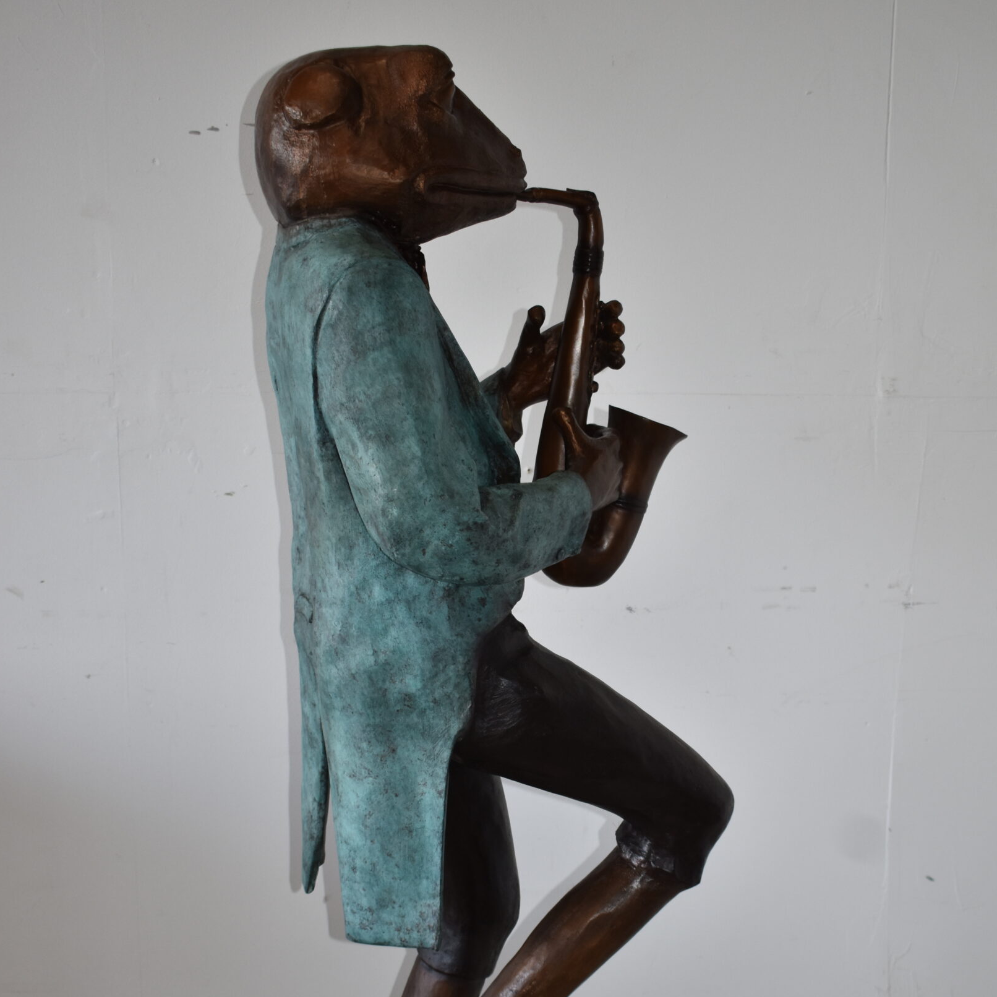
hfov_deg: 31.3
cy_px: 737
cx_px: 520
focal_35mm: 55
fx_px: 1782
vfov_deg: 30.8
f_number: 4
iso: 320
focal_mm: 27
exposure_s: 1/125
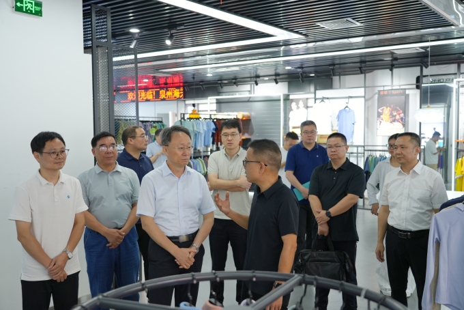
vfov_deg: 35.1
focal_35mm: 38
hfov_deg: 50.7
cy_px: 155
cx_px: 232
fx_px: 490
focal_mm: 38
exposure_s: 1/125
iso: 1000
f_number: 4
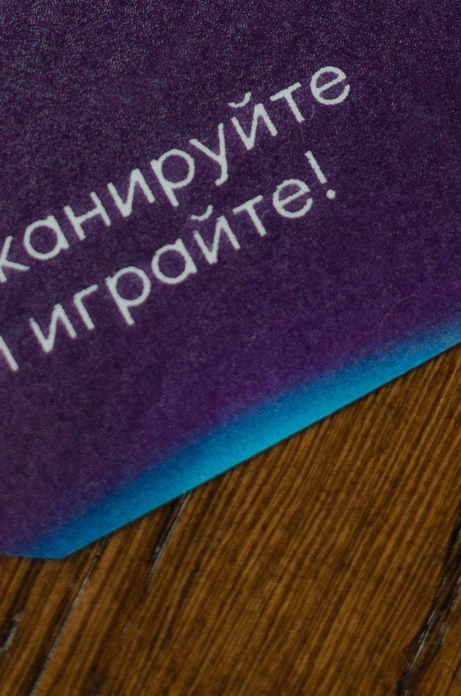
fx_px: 2721
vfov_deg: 14.4
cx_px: 199
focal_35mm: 141
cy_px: 7
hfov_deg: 9.7
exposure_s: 1/160
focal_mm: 35
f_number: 3.2
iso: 320
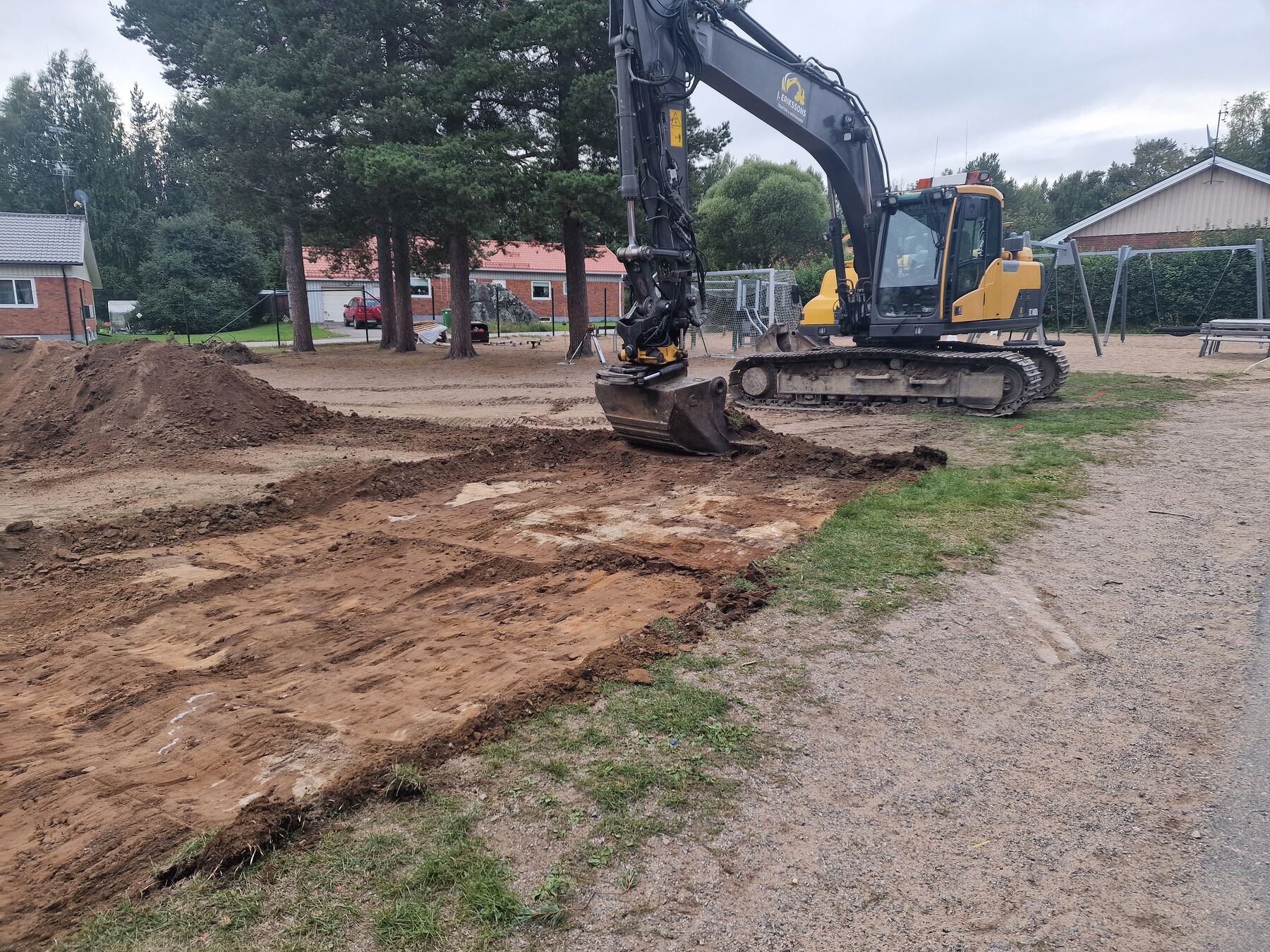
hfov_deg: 73.9
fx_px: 844
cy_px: 476
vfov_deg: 58.9
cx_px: 635
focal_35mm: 23
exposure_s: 1/180
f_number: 1.8
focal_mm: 6.4
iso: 50
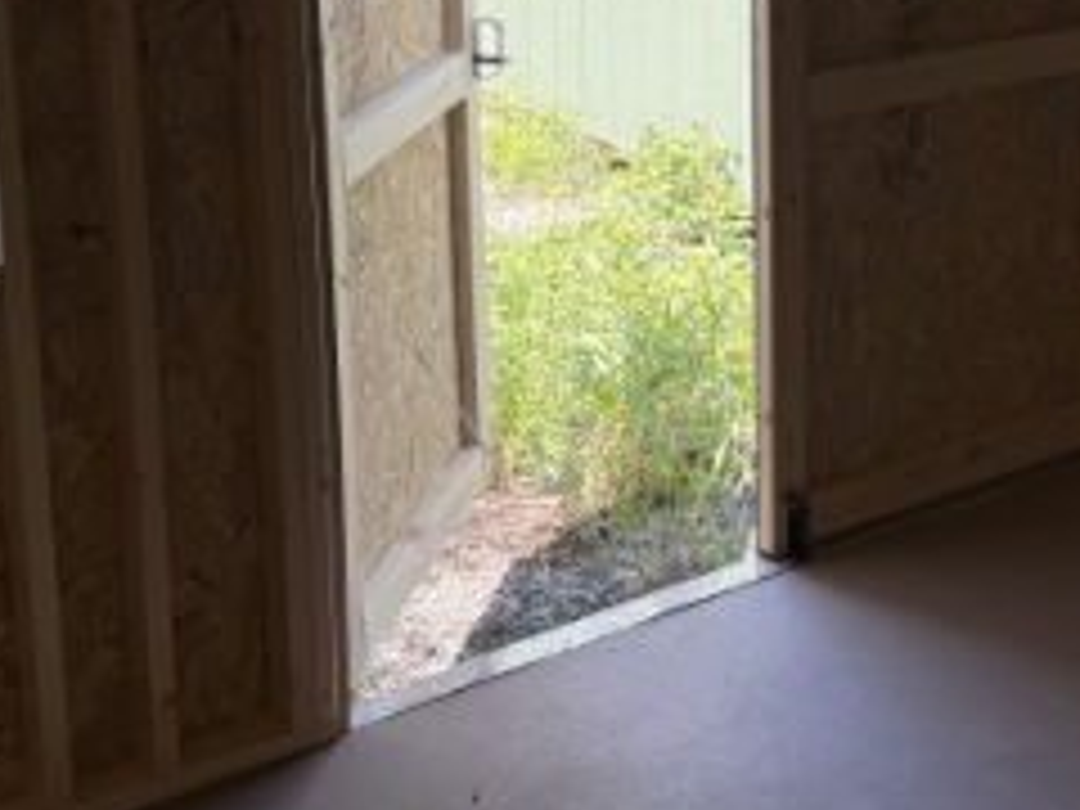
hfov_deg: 32.0
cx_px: 670
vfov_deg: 23.6
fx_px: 1872
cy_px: 45
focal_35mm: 60
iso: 100
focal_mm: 6.8
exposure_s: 1/414
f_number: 1.8
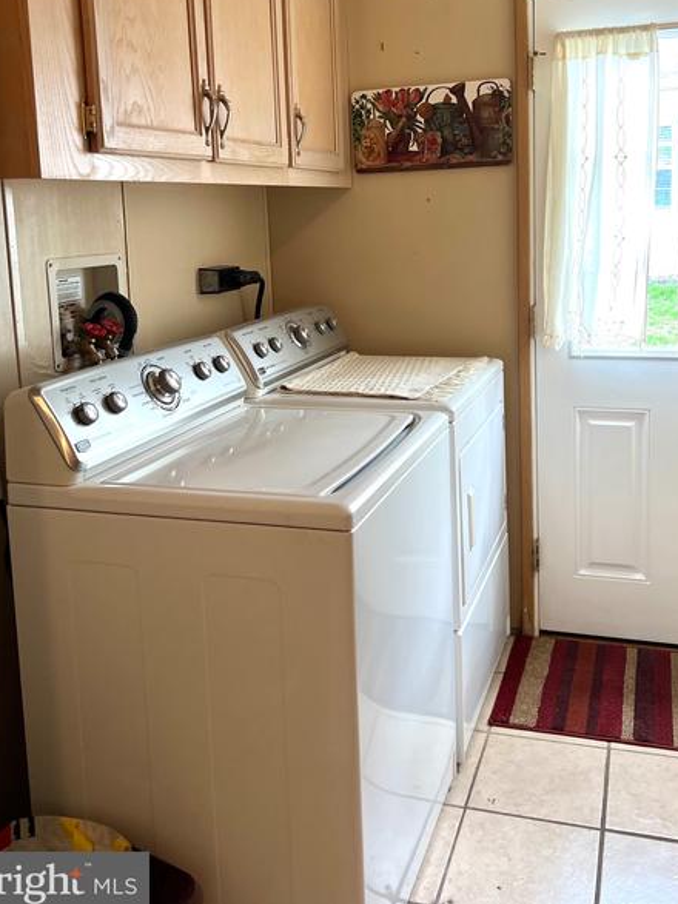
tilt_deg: -5.1
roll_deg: +1.5
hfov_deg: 41.6
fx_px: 888
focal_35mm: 34
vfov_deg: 53.2
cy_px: 323
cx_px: 401
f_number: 1.5
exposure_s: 1/120
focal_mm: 5.7
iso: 125
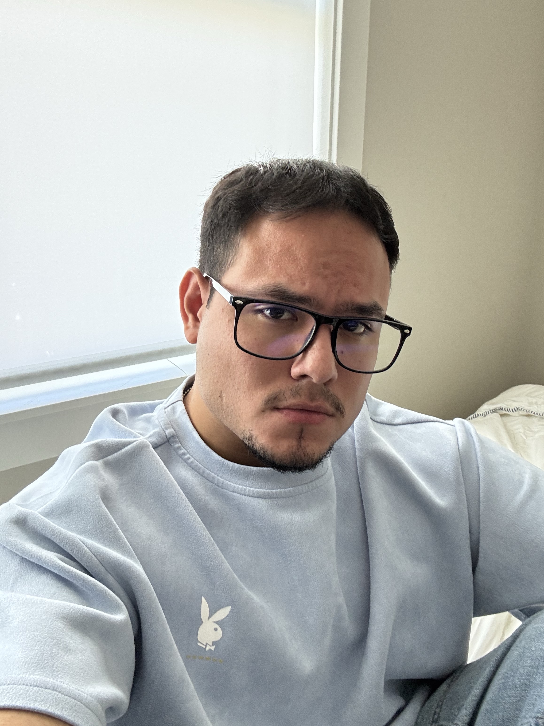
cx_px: 272
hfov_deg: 46.8
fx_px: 629
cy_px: 363
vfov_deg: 60.0
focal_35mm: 30
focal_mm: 2.69
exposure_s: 1/60
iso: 160
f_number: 1.9
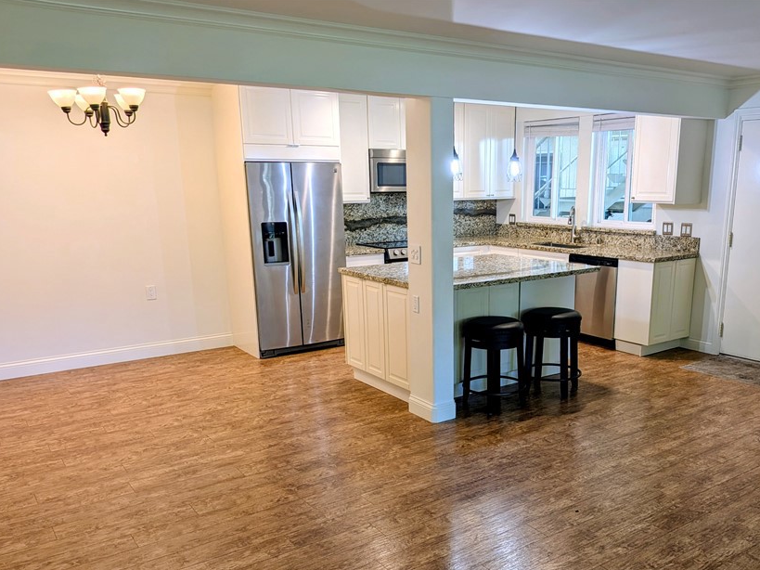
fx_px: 659
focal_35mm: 30
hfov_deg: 59.5
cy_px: 354
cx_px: 456
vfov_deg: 46.4
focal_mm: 4.53
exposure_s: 1/145
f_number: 1.7
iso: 22
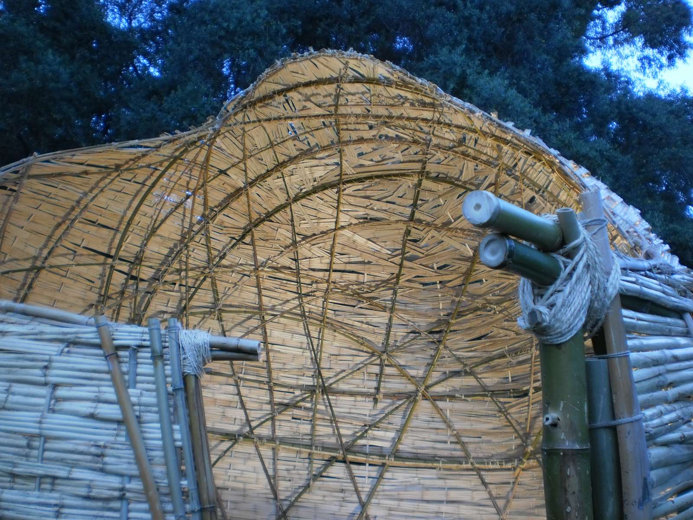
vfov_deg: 39.7
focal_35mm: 36
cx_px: 346
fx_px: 721
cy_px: 260
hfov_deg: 51.4
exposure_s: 1/25
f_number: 3.1
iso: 125
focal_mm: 6.3
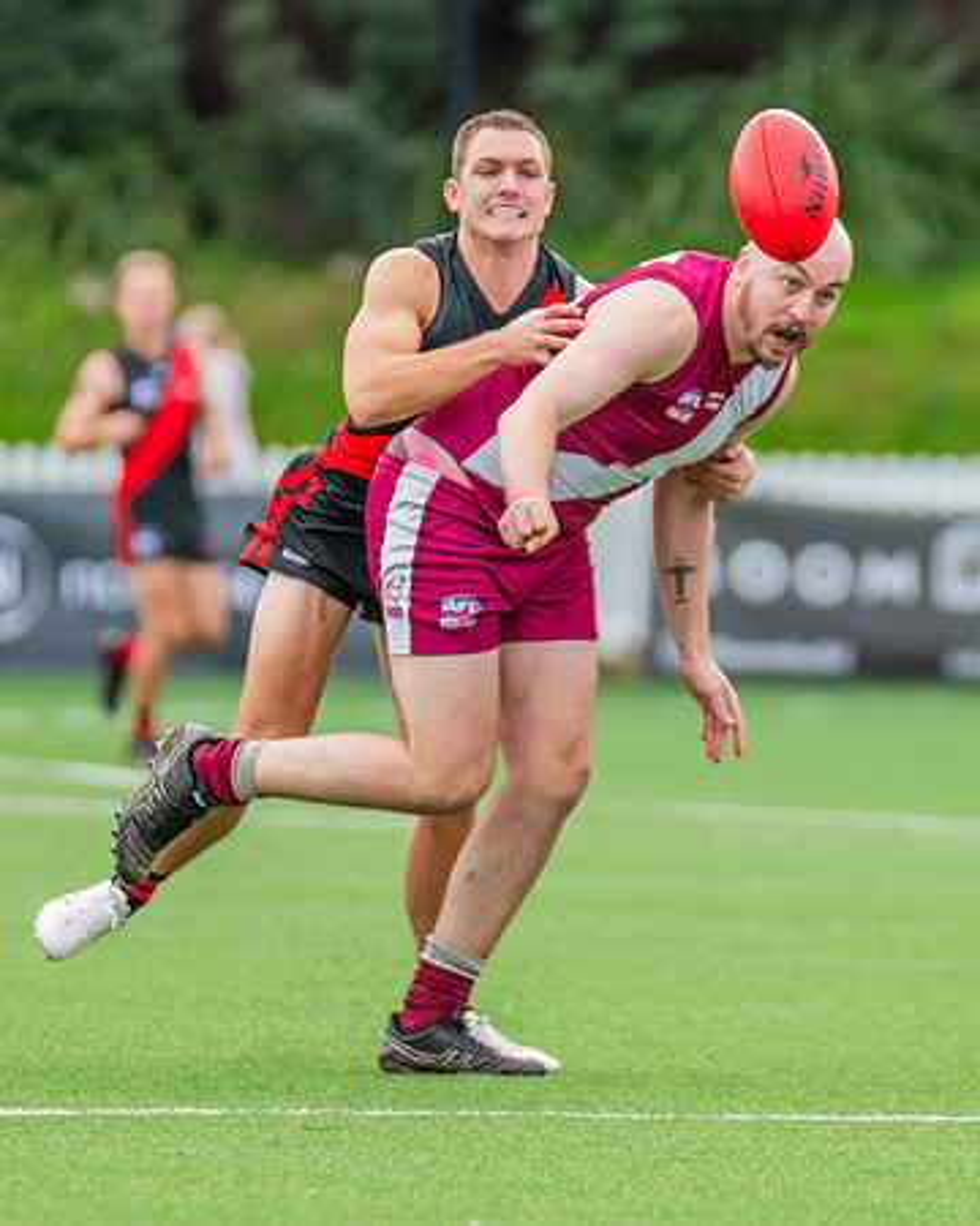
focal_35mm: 701
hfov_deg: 2.2
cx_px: 661
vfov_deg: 2.8
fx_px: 25401
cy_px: 611
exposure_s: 1/1250
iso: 800
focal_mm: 310
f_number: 4.5
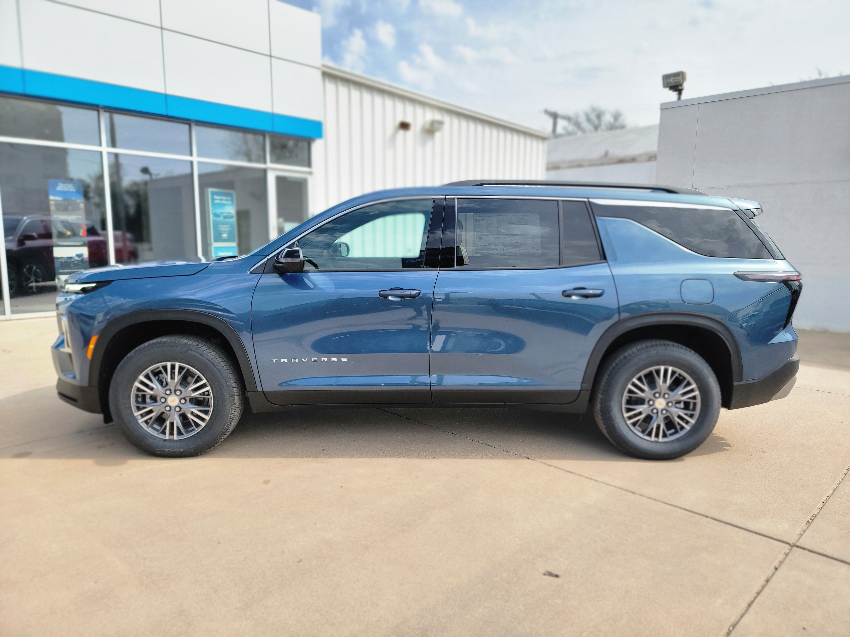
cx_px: 425
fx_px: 589
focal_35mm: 24
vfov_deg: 56.8
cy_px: 318
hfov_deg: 71.6
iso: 16
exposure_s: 1/519
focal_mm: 6.7
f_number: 1.8
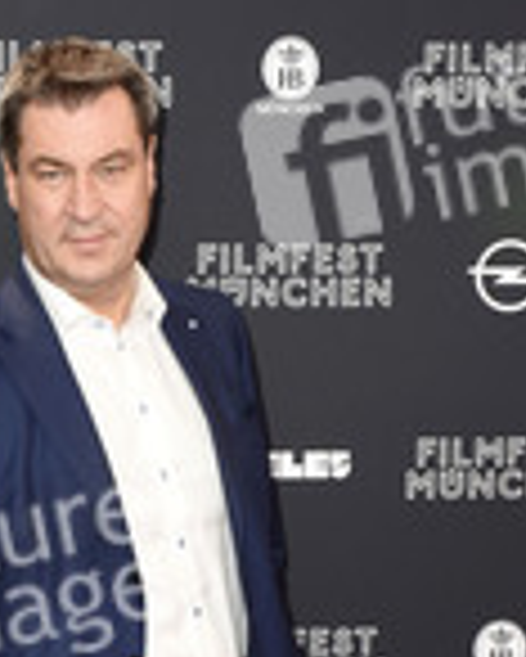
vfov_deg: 18.1
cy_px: 819
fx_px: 1944
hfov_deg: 15.3
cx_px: 63
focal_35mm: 100
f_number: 6.3
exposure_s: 1/125
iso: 640
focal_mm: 26
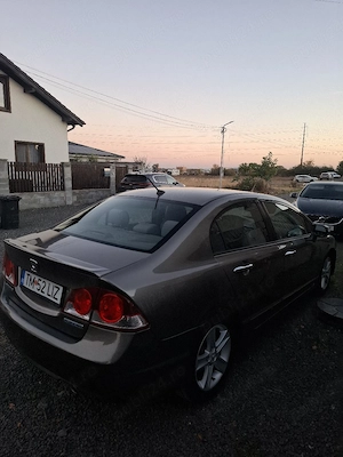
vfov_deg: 73.9
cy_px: 228
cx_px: 172
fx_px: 304
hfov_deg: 58.9
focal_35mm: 23
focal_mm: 5.54
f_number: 1.8
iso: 100
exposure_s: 1/100
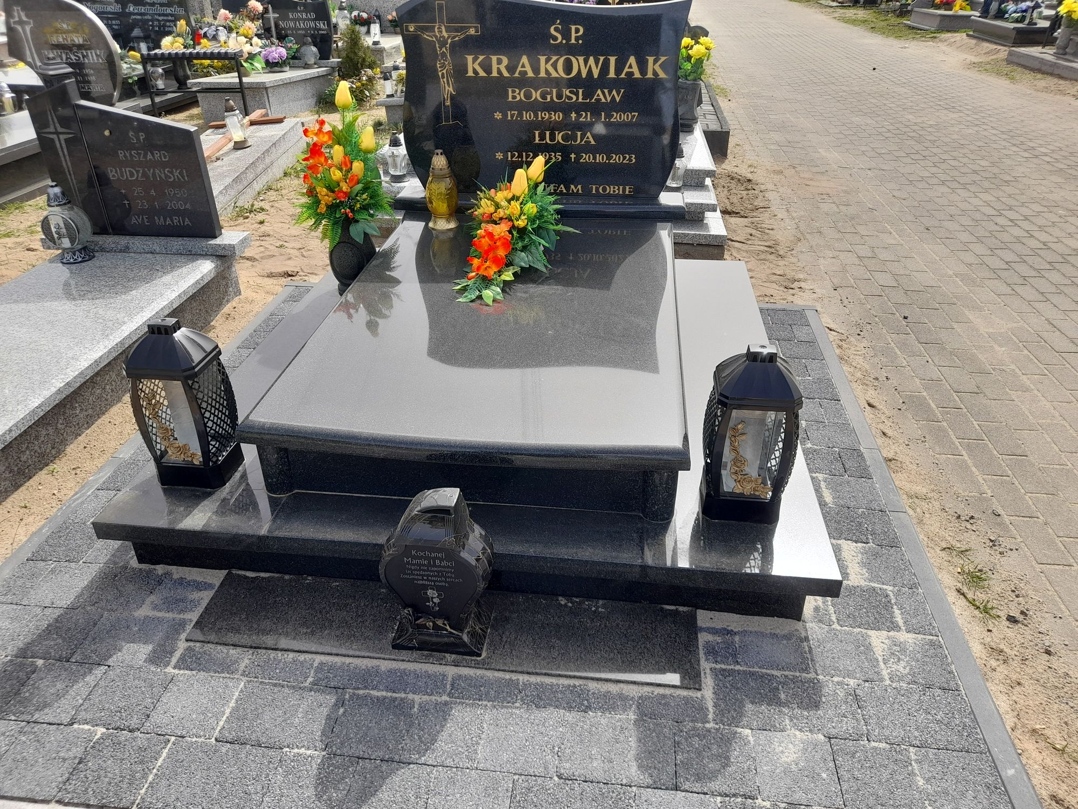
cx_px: 539
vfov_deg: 54.9
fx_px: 779
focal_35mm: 25
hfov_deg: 69.4
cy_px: 404
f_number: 2
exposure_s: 1/434
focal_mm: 4.6
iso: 20
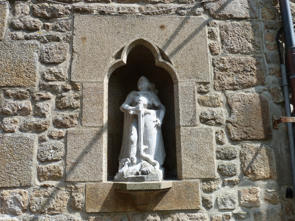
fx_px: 256
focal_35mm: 30
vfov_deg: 46.8
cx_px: 148
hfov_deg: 60.0
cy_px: 110
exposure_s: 1/250
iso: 80
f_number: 4
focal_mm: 5
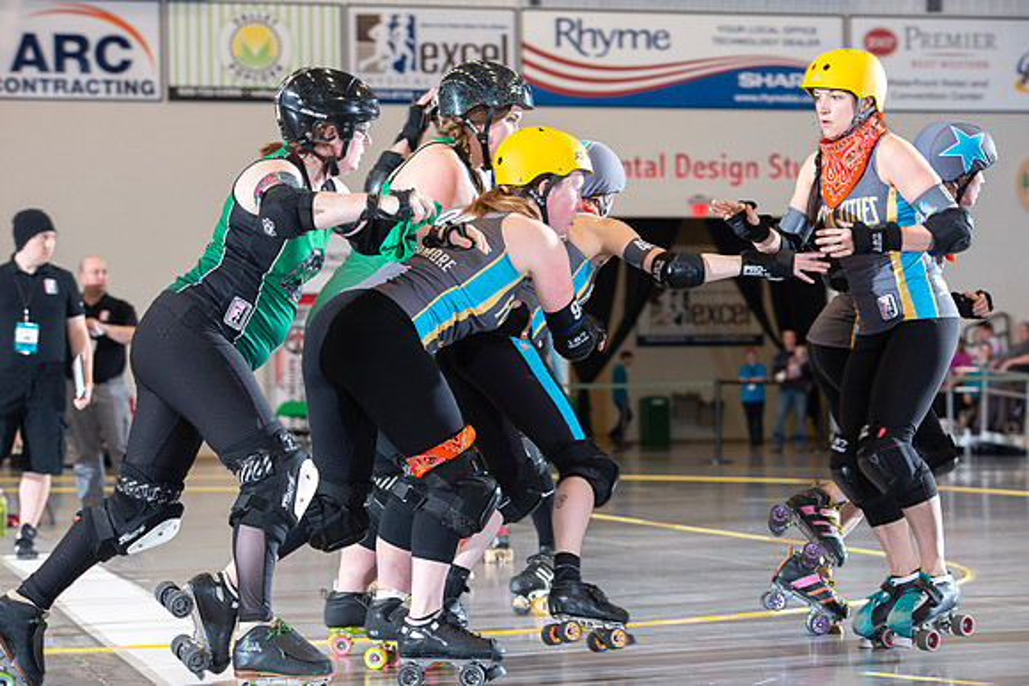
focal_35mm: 105
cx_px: 514
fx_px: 3002
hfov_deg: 19.5
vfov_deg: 13.0
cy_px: 343
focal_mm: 105
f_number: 5.6
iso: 640
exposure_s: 1/160
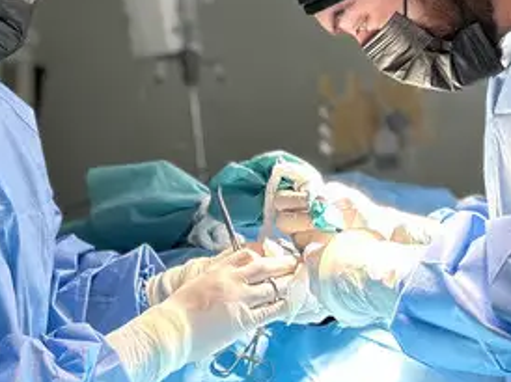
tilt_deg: -1.6
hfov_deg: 25.7
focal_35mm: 76
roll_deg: +2.0
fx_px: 1121
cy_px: 86
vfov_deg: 19.2
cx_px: 283
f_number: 1.5
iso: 80
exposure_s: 1/120
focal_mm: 5.7
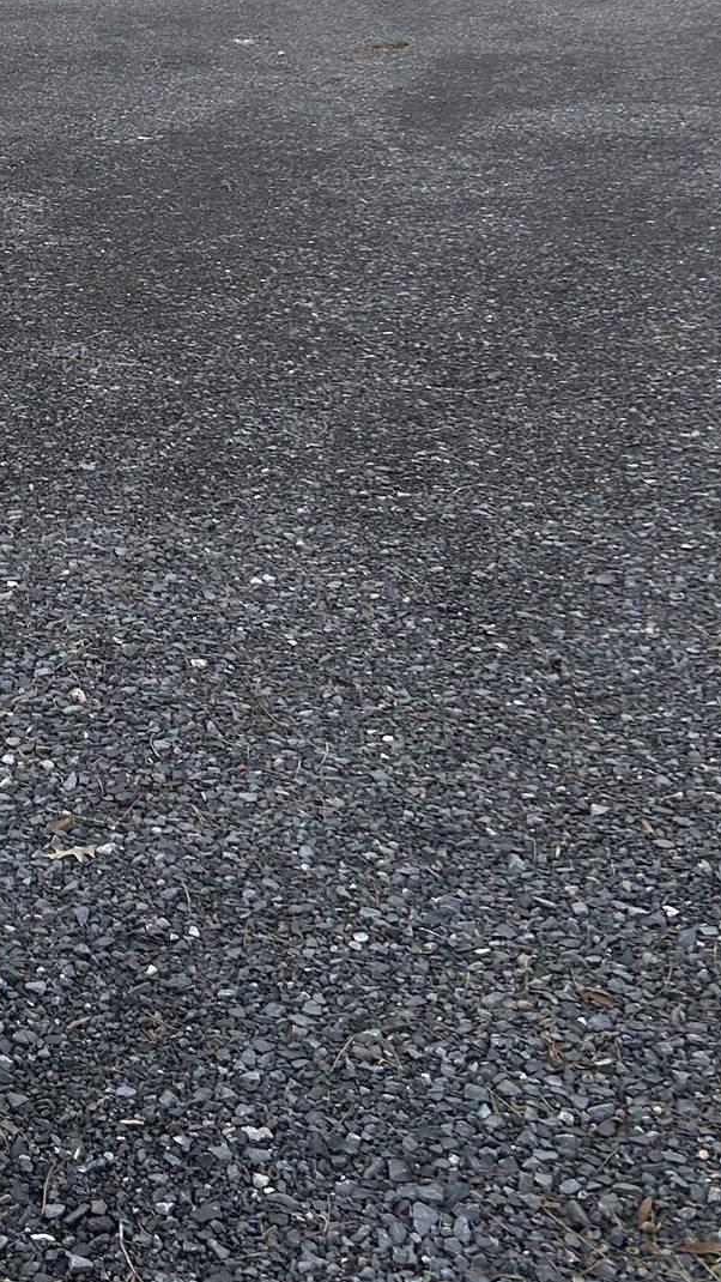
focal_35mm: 61
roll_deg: -2.0
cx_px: 10
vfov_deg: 32.9
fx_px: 2073
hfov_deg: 19.2
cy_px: 179
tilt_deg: -10.6
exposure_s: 1/121
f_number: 1.5
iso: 64
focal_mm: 5.7
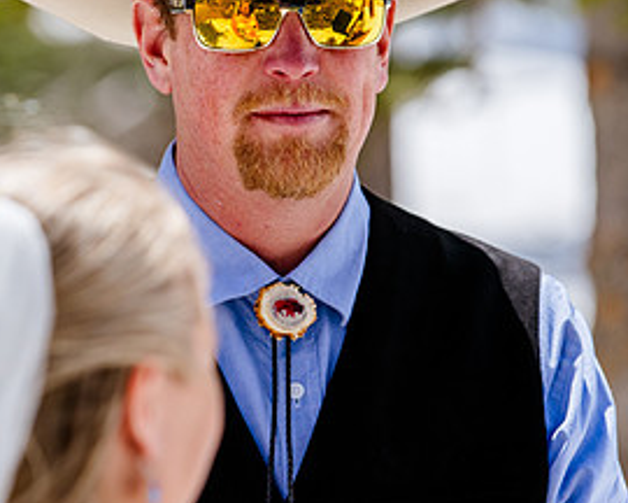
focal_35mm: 394
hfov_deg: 4.9
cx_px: 209
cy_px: 206
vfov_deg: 3.9
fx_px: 7323
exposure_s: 1/4000
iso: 160
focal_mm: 160
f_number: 3.5
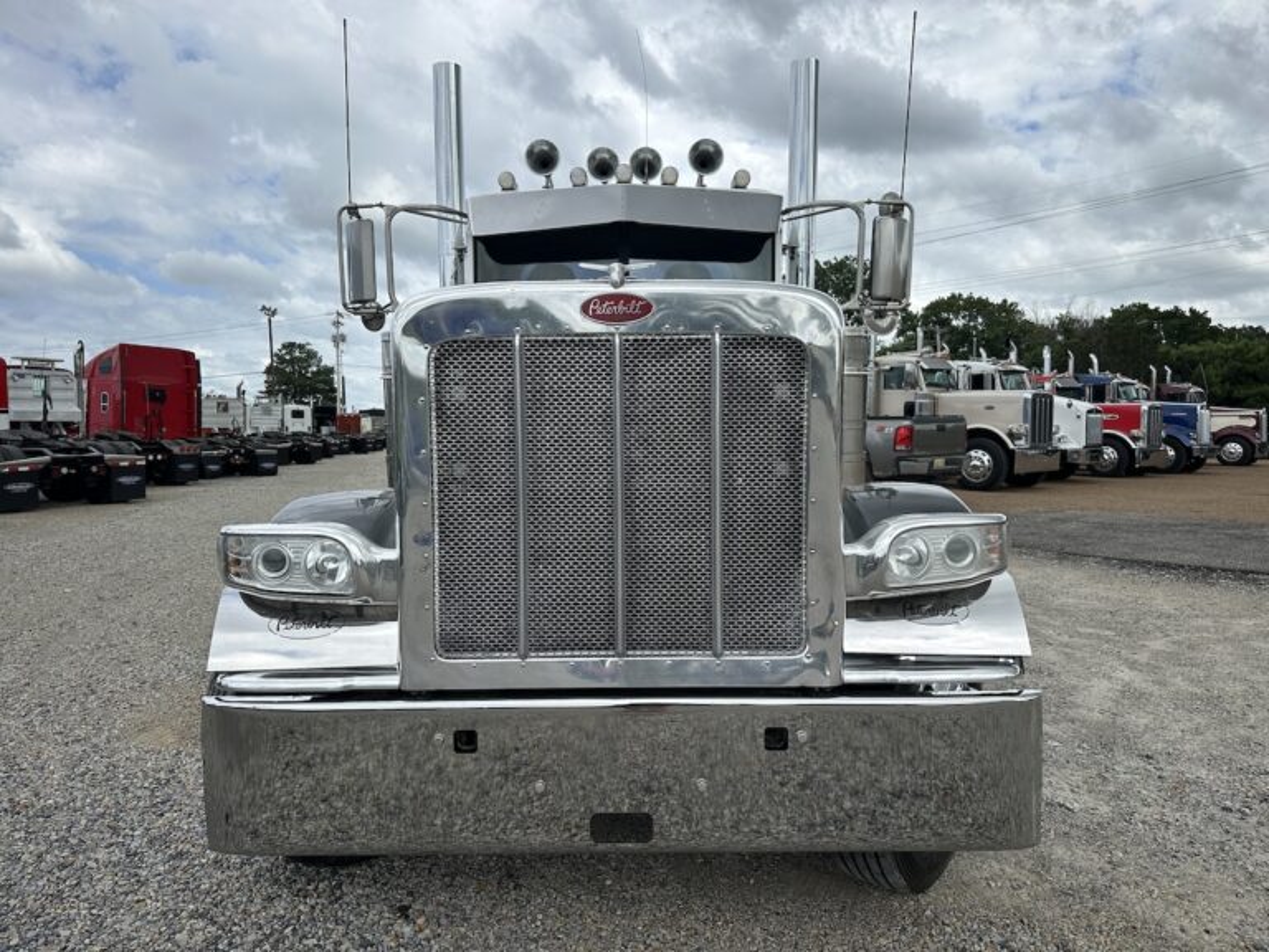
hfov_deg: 71.6
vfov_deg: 56.8
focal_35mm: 24
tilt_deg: -1.5
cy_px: 476
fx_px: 880
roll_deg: +1.4
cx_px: 634
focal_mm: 6.86
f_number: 1.78
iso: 80
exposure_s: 1/4762
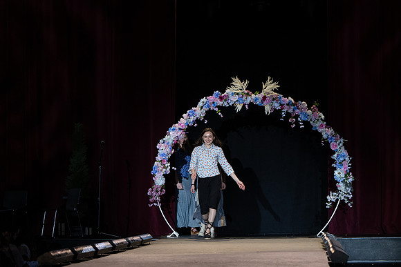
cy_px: 161
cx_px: 200
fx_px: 1398
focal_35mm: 125
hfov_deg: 16.3
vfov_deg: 10.9
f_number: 3.5
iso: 800
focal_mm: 70
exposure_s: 1/640
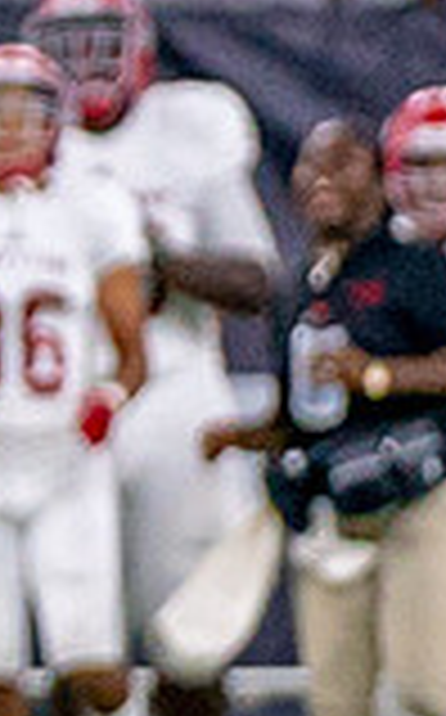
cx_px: -1035
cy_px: 277
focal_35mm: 1956
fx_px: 38144
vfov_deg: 1.1
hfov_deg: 0.7
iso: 2000
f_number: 2.8
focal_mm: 194
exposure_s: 1/2000
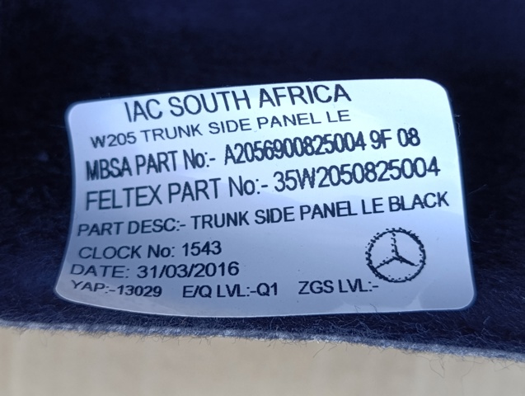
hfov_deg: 41.2
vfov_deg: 31.6
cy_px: 198
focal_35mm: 46
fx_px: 699
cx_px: 262
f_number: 1.7
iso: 160
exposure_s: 1/100
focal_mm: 6.11
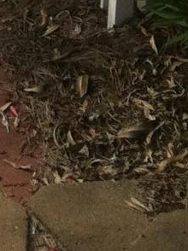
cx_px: -272
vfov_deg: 7.3
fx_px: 1726
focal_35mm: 238
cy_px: -517
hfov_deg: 6.0
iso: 80
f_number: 2.8
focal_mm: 3.85
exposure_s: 1/1579
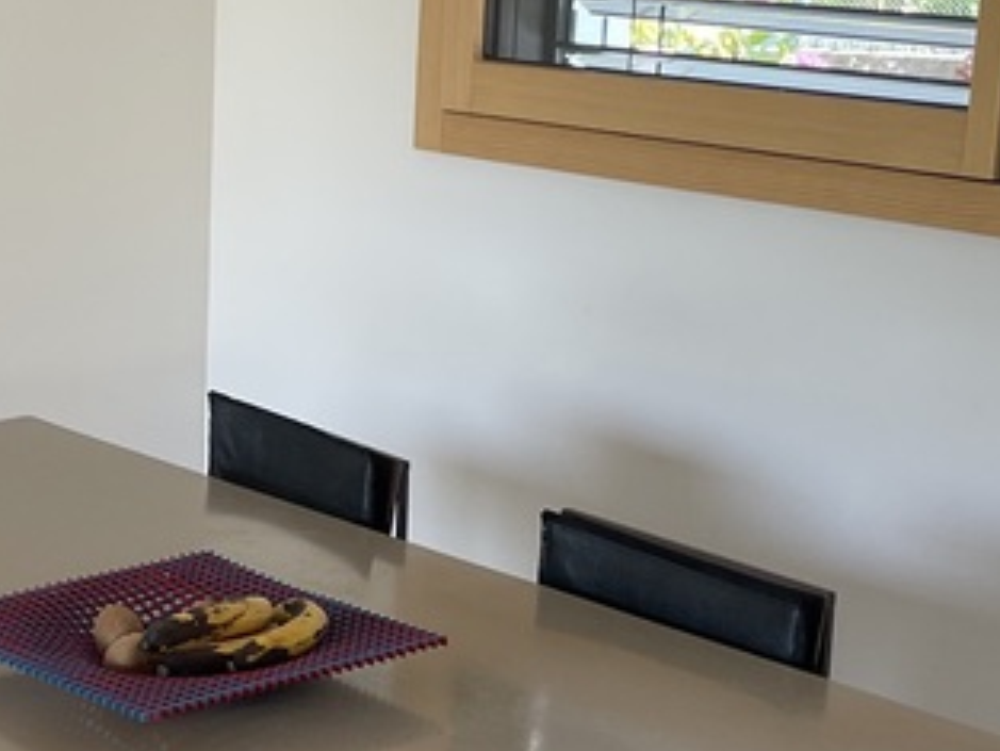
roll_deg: -1.0
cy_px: 505
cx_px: 83
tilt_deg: -15.2
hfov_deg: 22.4
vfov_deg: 17.3
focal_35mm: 85
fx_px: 2456
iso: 80
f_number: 1.6
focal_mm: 4.2
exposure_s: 1/100
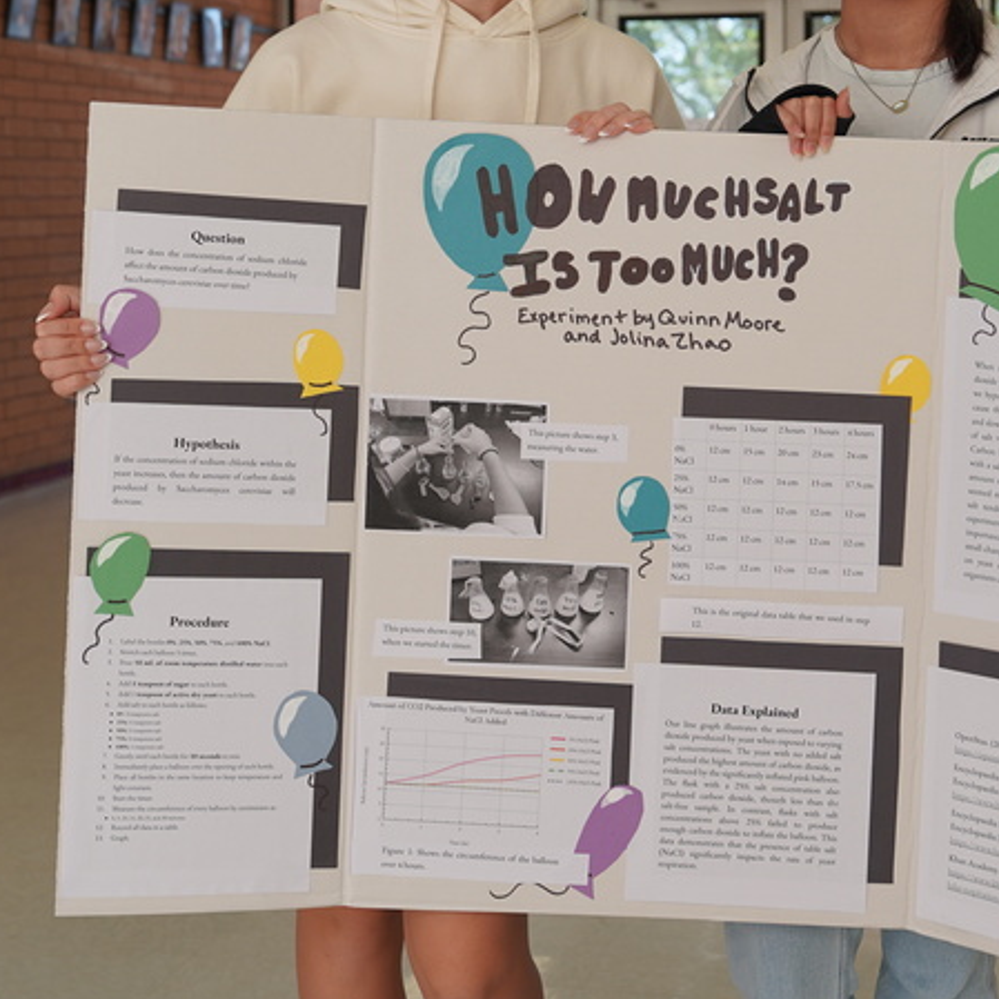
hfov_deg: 27.6
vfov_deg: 27.4
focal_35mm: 62
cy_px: 273
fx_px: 2024
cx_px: 610
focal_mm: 32
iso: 200
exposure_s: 1/160
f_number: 4
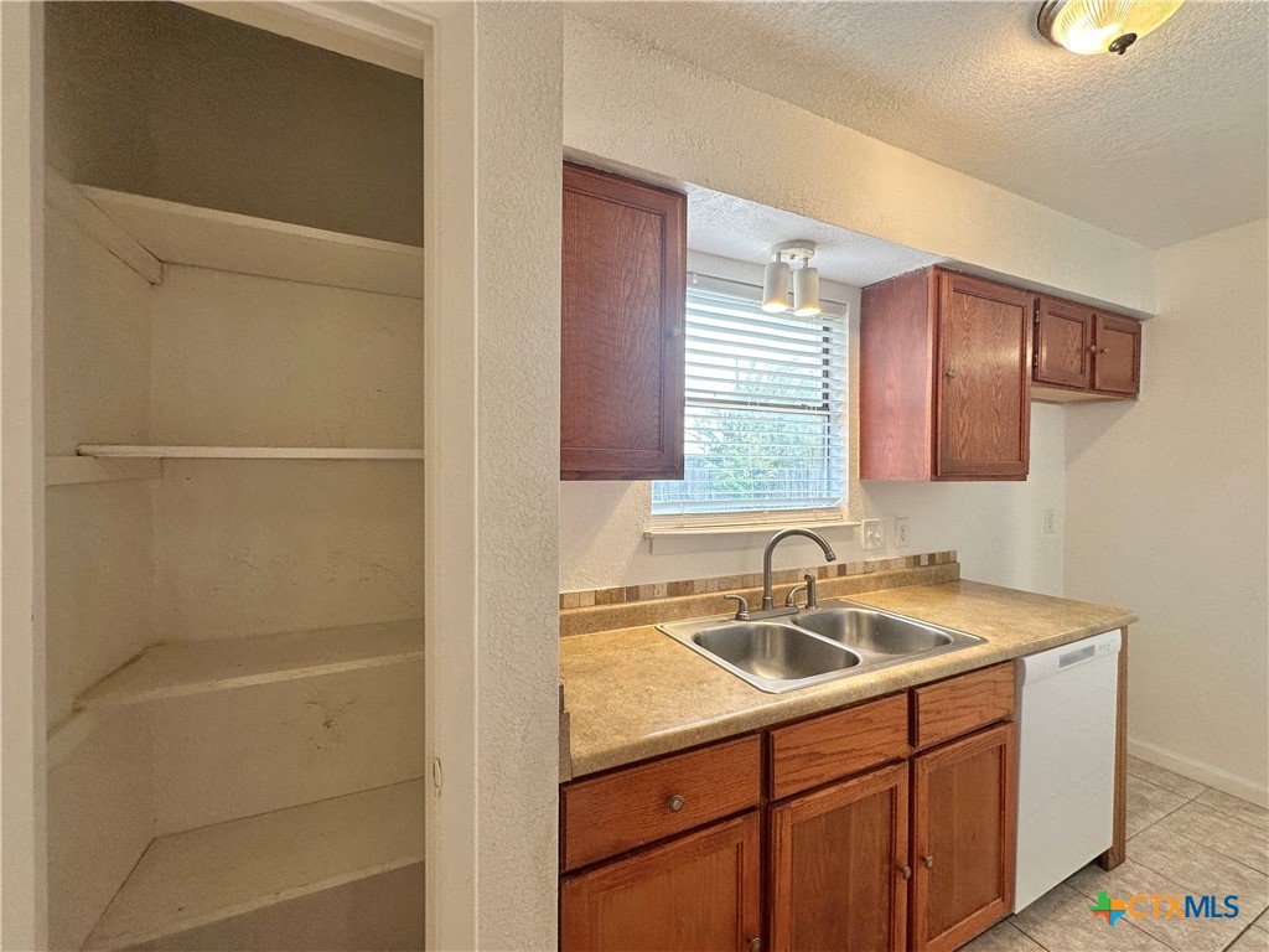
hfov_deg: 102.1
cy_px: 476
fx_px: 513
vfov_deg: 85.7
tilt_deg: -0.6
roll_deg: -0.6
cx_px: 634
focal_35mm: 14
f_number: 2.2
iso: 100
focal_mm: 2.22
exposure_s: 1/120
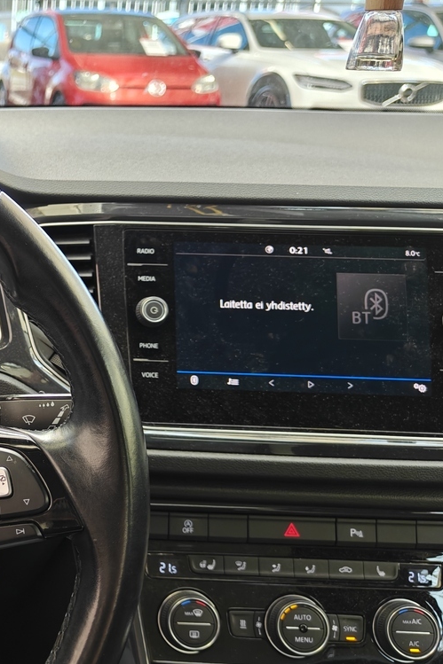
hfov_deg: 24.7
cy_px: 322
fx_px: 886
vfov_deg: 41.1
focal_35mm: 48
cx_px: -123
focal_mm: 5.59
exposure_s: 1/100
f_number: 1.8
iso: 250
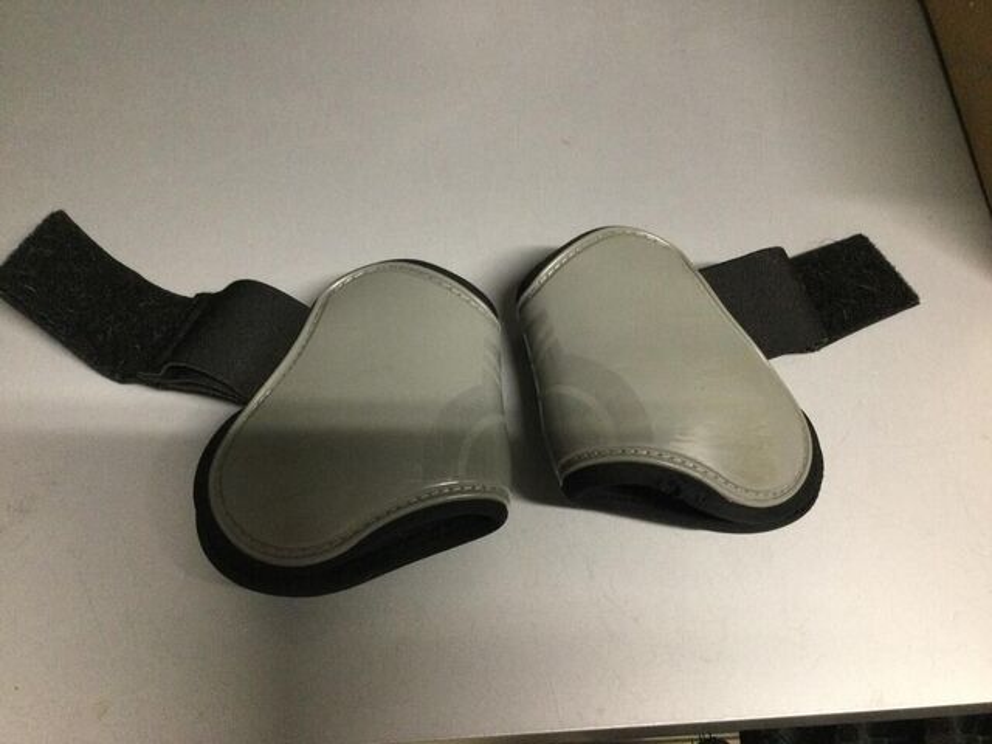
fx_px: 888
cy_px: 372
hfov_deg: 58.4
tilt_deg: -62.0
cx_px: 496
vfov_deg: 45.4
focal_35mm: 31
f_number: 2.4
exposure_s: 1/20
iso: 200
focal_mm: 3.3
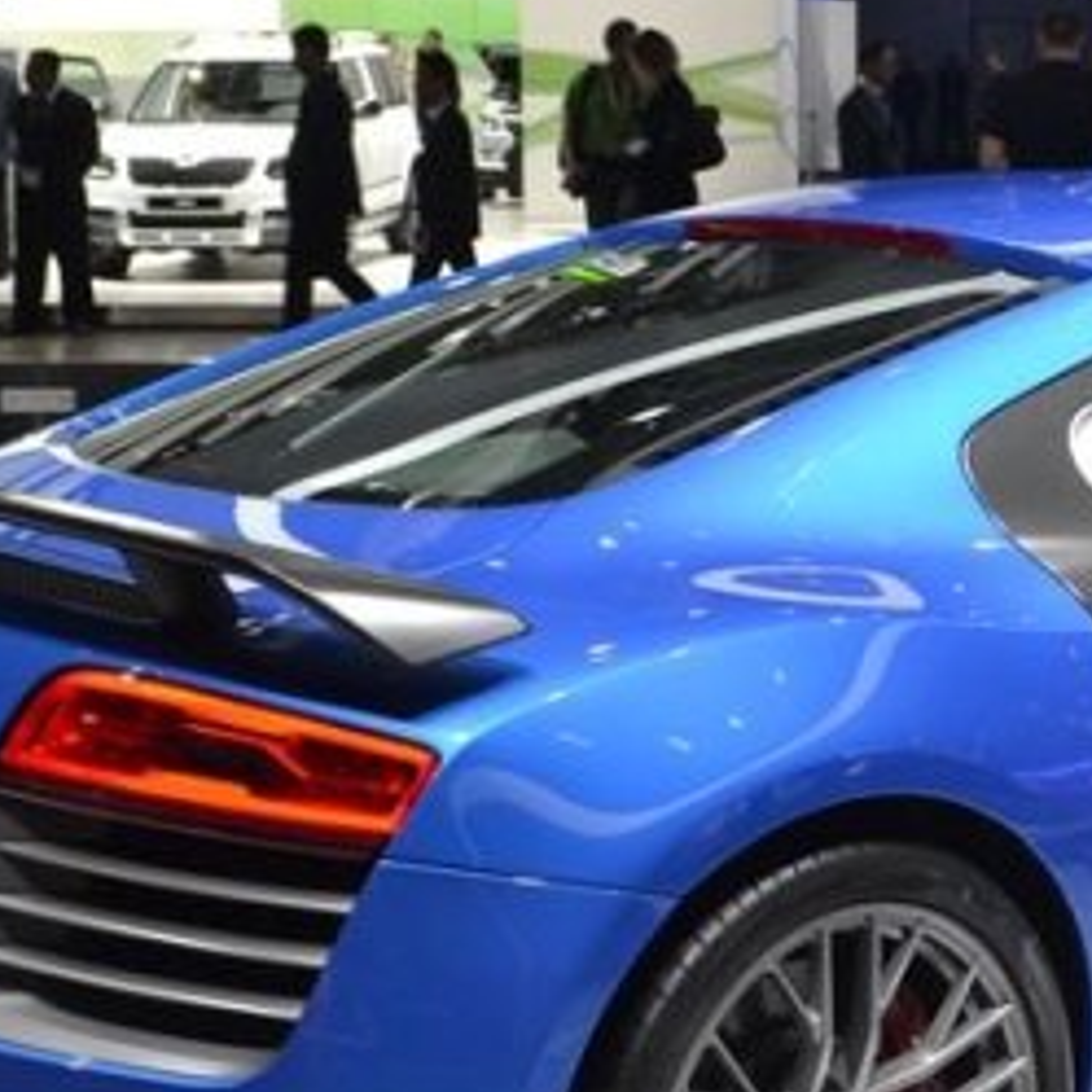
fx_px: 2927
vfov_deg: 21.1
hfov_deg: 20.9
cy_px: 537
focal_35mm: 82
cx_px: 864
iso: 280
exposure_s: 1/60
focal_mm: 20
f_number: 5.6
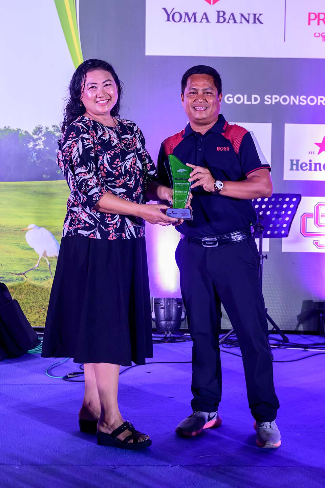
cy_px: 244
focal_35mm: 51
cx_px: 162
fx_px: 691
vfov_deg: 38.9
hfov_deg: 26.5
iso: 2800
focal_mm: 51
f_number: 3.5
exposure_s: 1/250
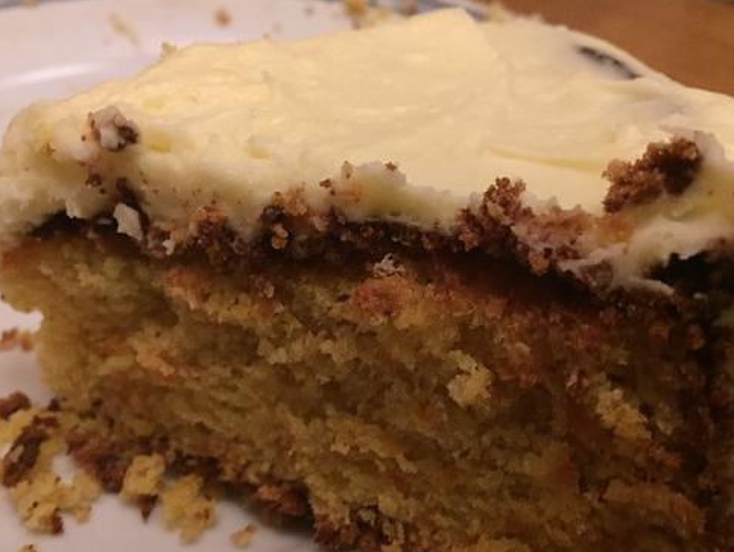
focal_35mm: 36
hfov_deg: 51.3
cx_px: 363
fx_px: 764
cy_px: 327
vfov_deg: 39.6
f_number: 2.2
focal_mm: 4.15
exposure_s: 1/17
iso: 500
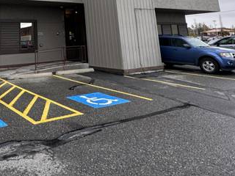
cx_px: 23
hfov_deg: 47.2
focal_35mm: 35
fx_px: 238
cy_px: -4
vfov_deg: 36.2
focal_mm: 2.22
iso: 50
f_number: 2.2
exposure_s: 1/99
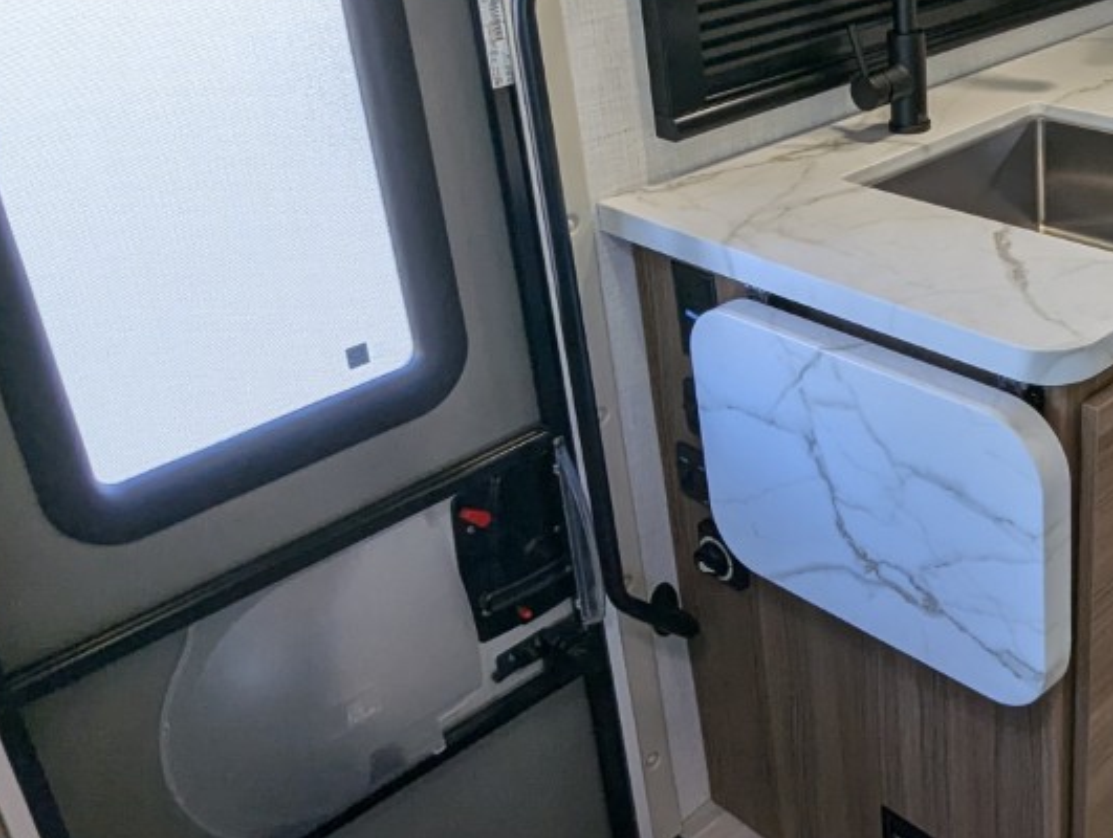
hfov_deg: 42.2
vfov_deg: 34.3
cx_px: 932
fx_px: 1353
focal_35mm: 42
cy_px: 331
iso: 56
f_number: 2.2
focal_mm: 2.35
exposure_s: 1/159
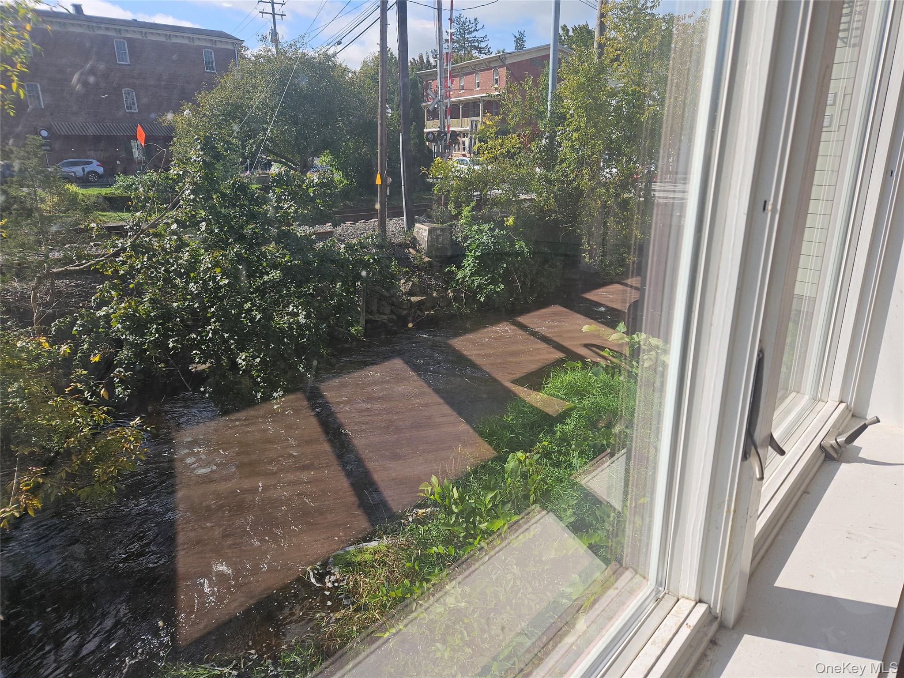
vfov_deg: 58.9
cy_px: 339
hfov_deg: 73.9
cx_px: 452
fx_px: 601
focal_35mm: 23
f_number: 1.8
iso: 25
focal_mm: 5.4
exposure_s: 1/876
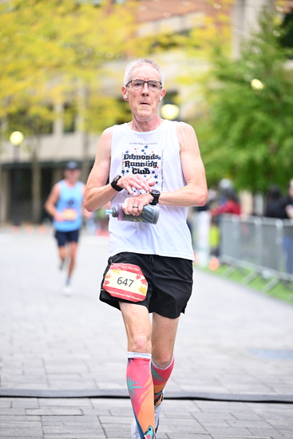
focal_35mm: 130
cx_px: 146
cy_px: 220
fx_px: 1586
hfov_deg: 10.6
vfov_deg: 15.8
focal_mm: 130
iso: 1250
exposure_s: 1/1600
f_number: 2.8
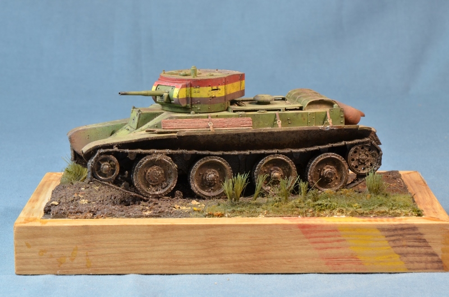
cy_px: 148
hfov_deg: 13.1
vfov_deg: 8.7
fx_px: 1960
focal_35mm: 158
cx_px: 224
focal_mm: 105
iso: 200
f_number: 20
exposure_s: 1/1.3
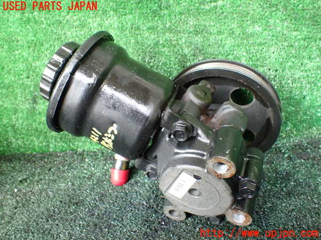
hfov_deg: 60.0
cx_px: 160
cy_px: 120
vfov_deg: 46.8
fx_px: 278
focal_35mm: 30
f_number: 2.3
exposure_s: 1/80
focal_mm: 5.4
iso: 800
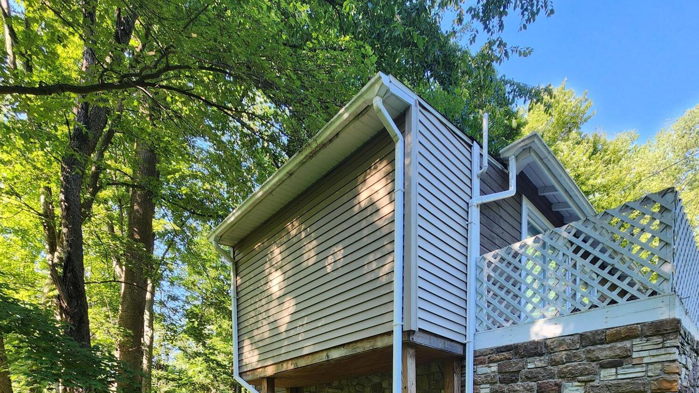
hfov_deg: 89.6
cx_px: 350
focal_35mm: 19
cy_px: 449
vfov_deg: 42.9
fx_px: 352
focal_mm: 2.2
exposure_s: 1/120
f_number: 2.2
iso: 80
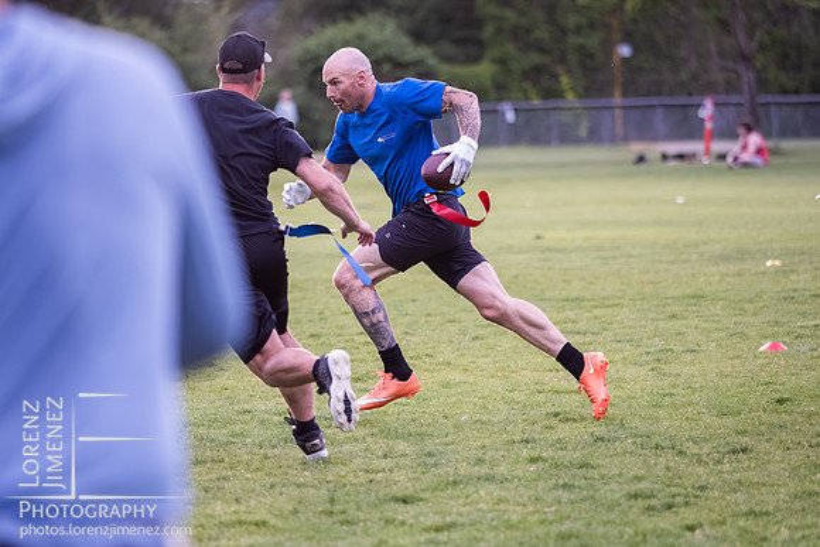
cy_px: 308
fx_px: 7108
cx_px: 410
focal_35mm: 312
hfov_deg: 6.6
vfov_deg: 4.4
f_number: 2.8
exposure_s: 1/1250
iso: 2000
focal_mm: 150
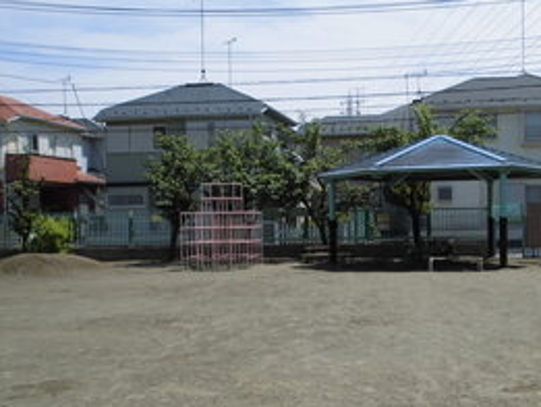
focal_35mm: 51
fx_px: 797
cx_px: 359
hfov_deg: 37.1
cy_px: 271
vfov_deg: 28.4
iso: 100
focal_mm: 6.9
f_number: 4.2
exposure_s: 1/640
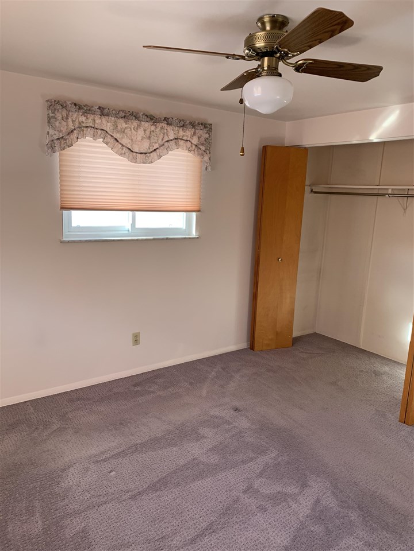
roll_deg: -2.3
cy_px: 276
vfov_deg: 67.3
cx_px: 207
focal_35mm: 26
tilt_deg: -11.0
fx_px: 415
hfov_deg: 53.1
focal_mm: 4.25
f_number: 1.8
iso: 100
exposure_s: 1/118
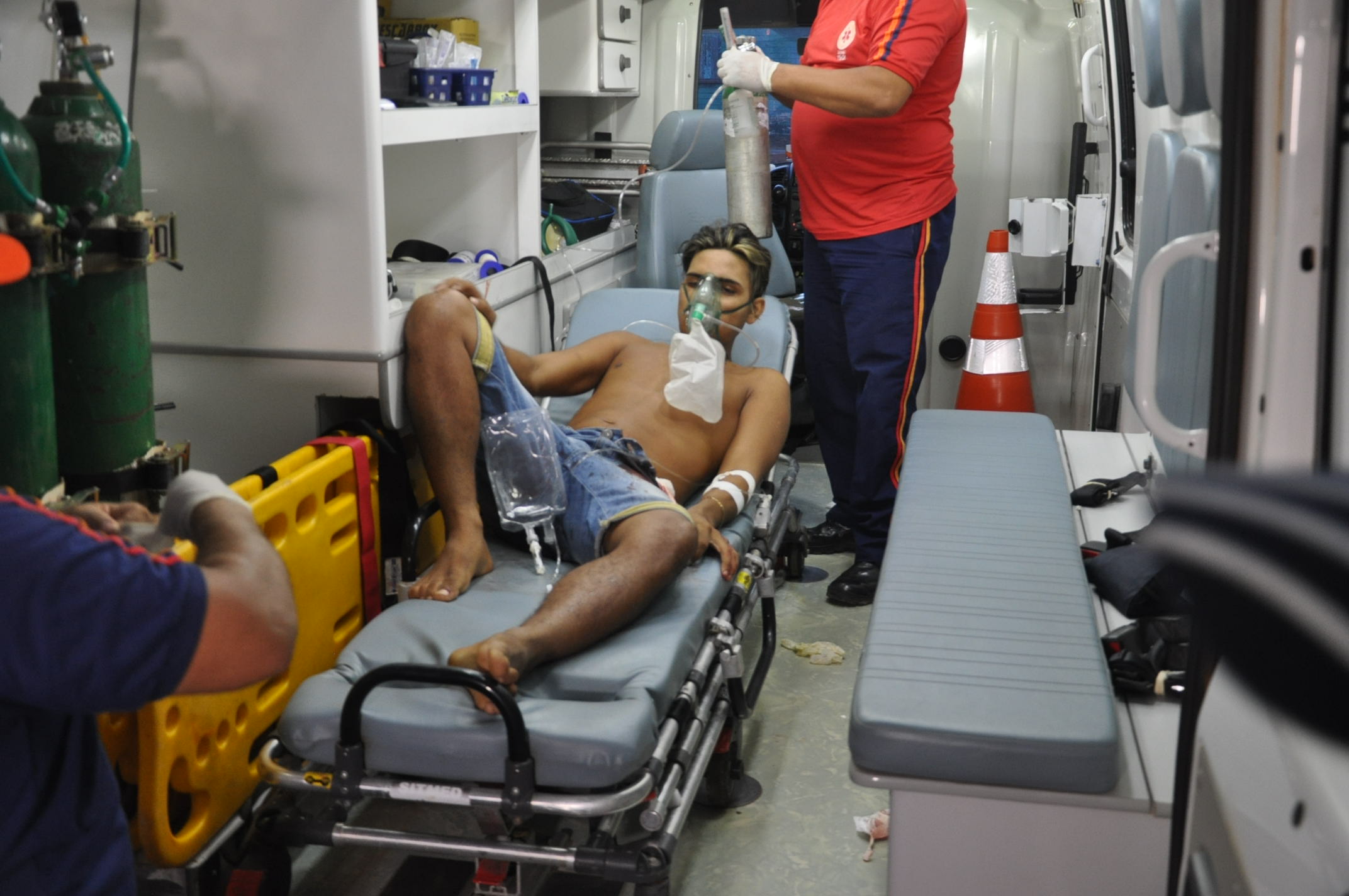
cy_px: 448
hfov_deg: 49.6
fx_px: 1460
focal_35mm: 39
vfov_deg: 34.1
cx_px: 674
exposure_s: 1/40
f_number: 4
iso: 800
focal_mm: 26
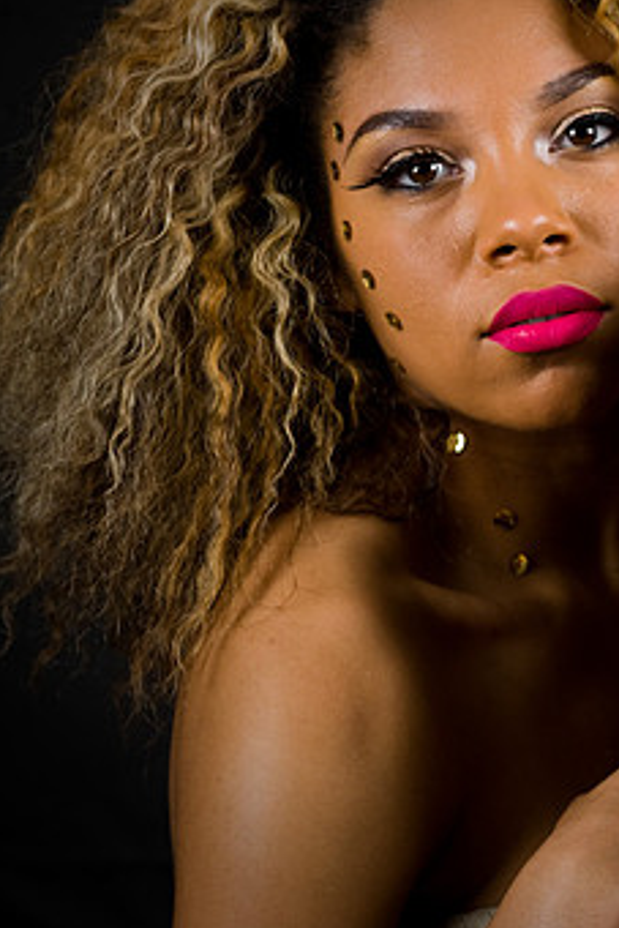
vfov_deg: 7.8
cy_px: 412
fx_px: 6802
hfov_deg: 5.2
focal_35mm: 264
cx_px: 764
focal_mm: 155
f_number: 5.6
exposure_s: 1/125
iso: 200
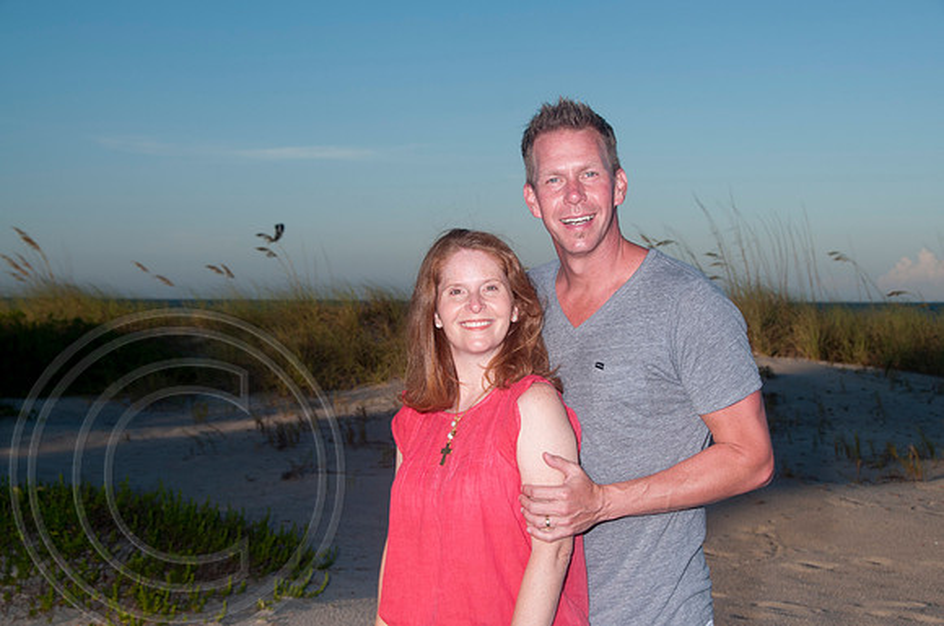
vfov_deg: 20.6
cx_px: 472
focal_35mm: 66
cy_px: 313
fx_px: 1728
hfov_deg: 30.6
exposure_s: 1/250
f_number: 10
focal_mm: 44
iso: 100
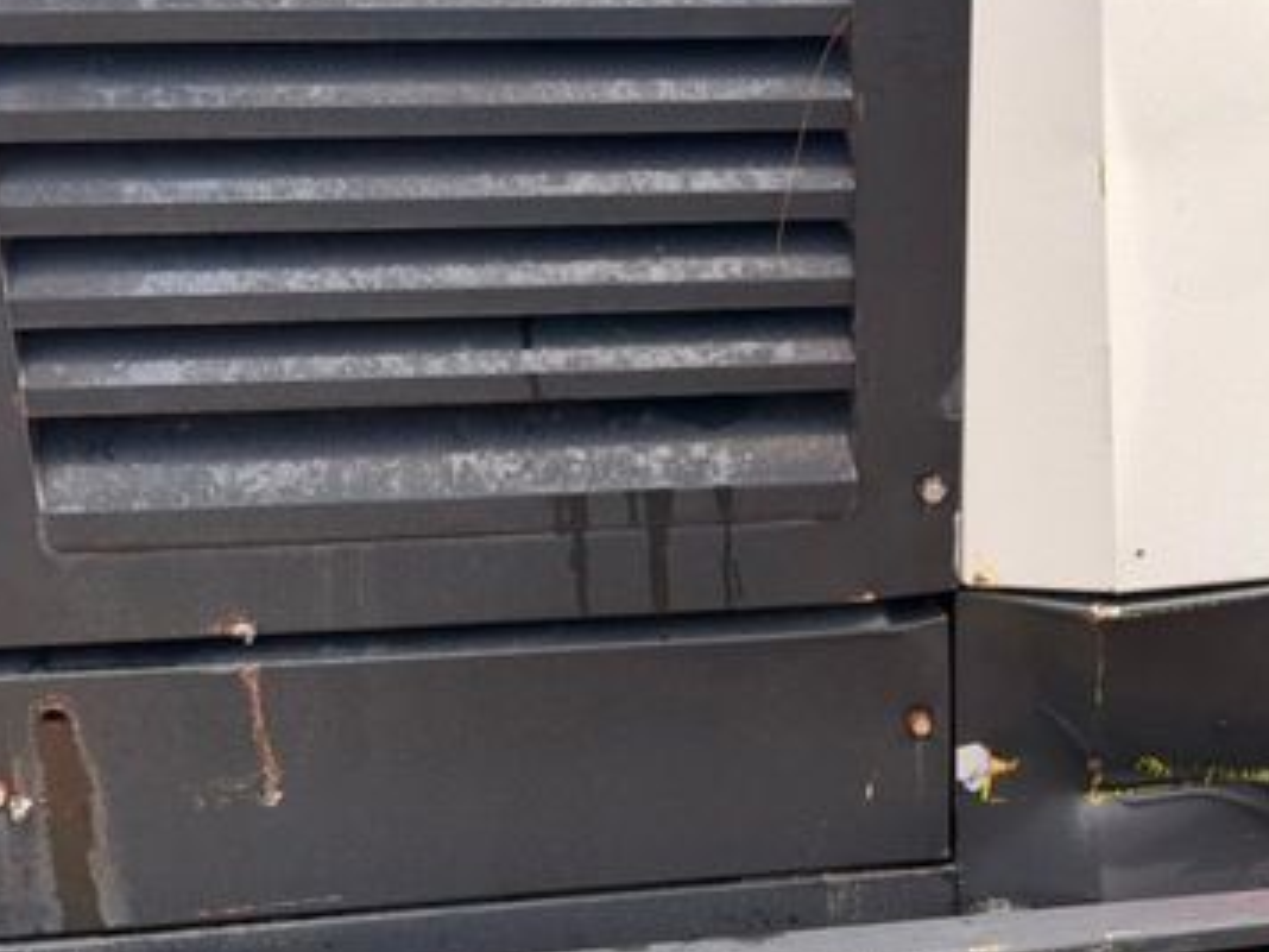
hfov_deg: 23.8
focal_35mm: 81
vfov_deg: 18.1
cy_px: 752
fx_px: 2969
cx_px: 984
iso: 64
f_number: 1.78
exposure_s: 1/693
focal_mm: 6.76
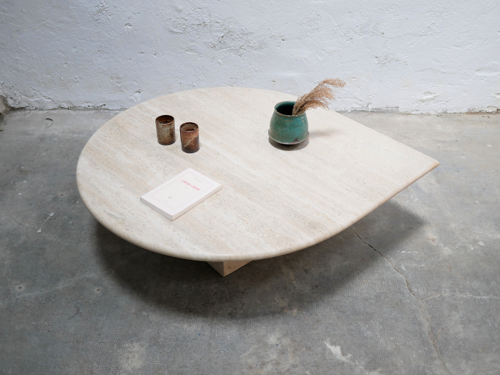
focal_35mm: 41
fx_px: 592
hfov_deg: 45.8
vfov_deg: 35.1
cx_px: 250
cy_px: 185
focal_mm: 20
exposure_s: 1/60
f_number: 1.7
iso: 250
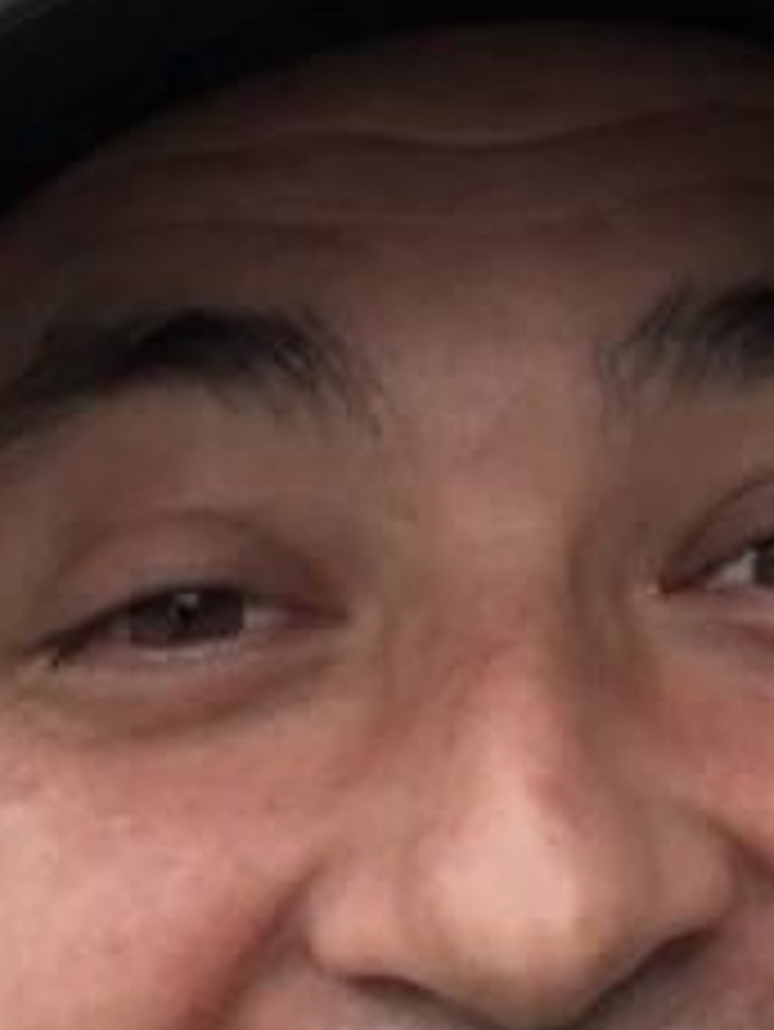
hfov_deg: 8.1
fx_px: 5332
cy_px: -522
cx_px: 1179
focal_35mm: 179
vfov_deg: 10.6
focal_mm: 2.87
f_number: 2.2
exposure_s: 1/120
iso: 50
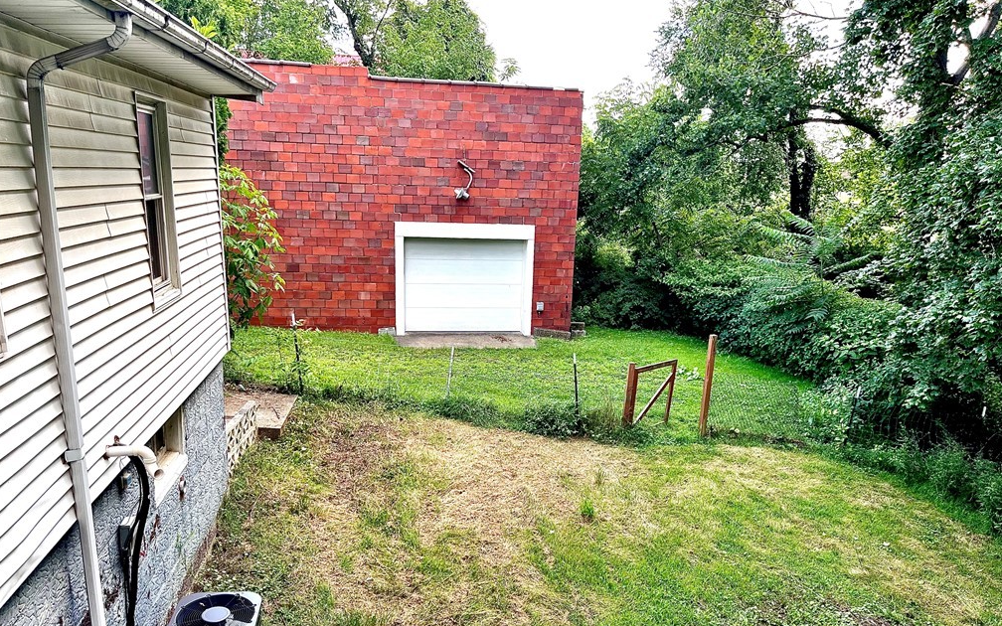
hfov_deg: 66.5
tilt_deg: -14.7
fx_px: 765
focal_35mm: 28
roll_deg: -1.7
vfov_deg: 44.4
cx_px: 505
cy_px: 365
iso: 40
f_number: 1.6
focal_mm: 5.1
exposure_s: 1/234
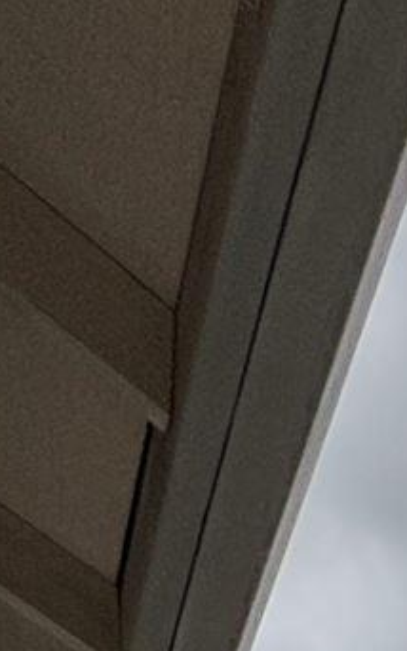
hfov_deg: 9.3
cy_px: 2098
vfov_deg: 10.6
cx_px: 1347
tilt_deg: -10.9
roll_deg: -3.9
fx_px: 1773
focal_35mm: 100
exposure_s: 1/3717
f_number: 2.2
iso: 64
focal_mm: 2.22
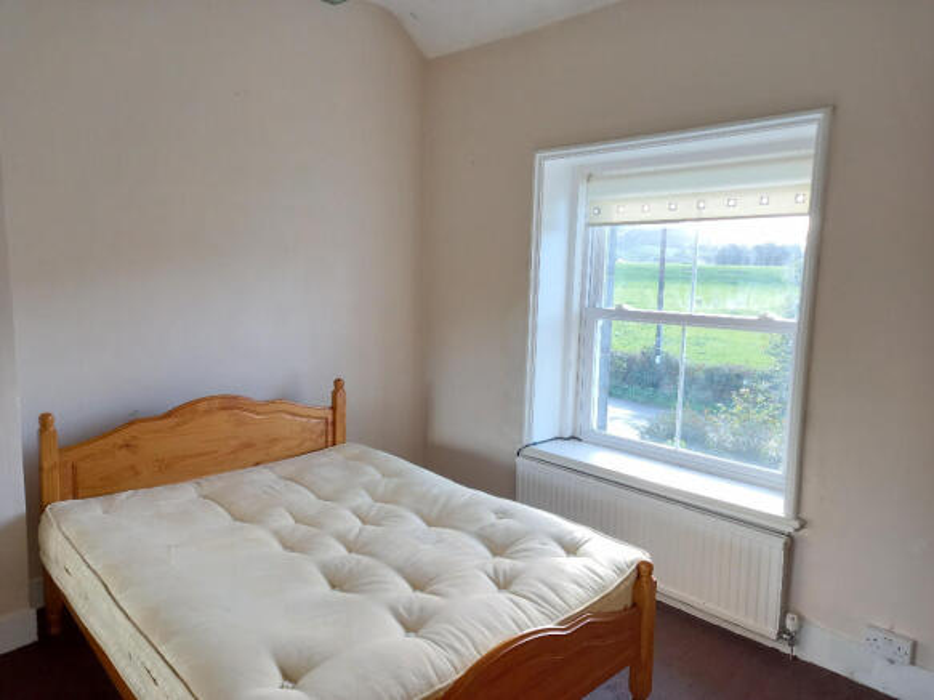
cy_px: 350
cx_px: 467
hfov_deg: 69.4
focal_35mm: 25
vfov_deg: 54.9
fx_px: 674
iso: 160
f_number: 2
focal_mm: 4.6
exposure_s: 1/50
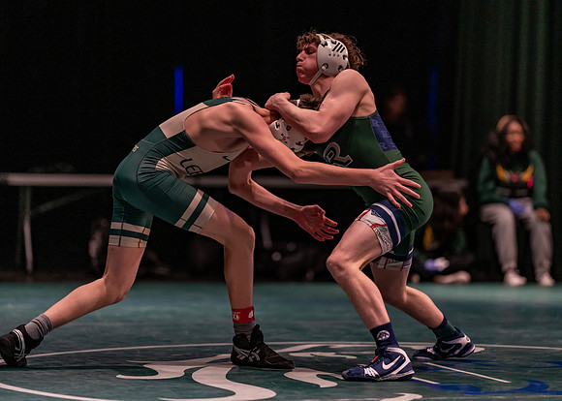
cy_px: 200
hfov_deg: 14.2
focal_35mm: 141
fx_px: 2257
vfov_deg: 10.2
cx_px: 281
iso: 2000
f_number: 1.8
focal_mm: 135
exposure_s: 1/800
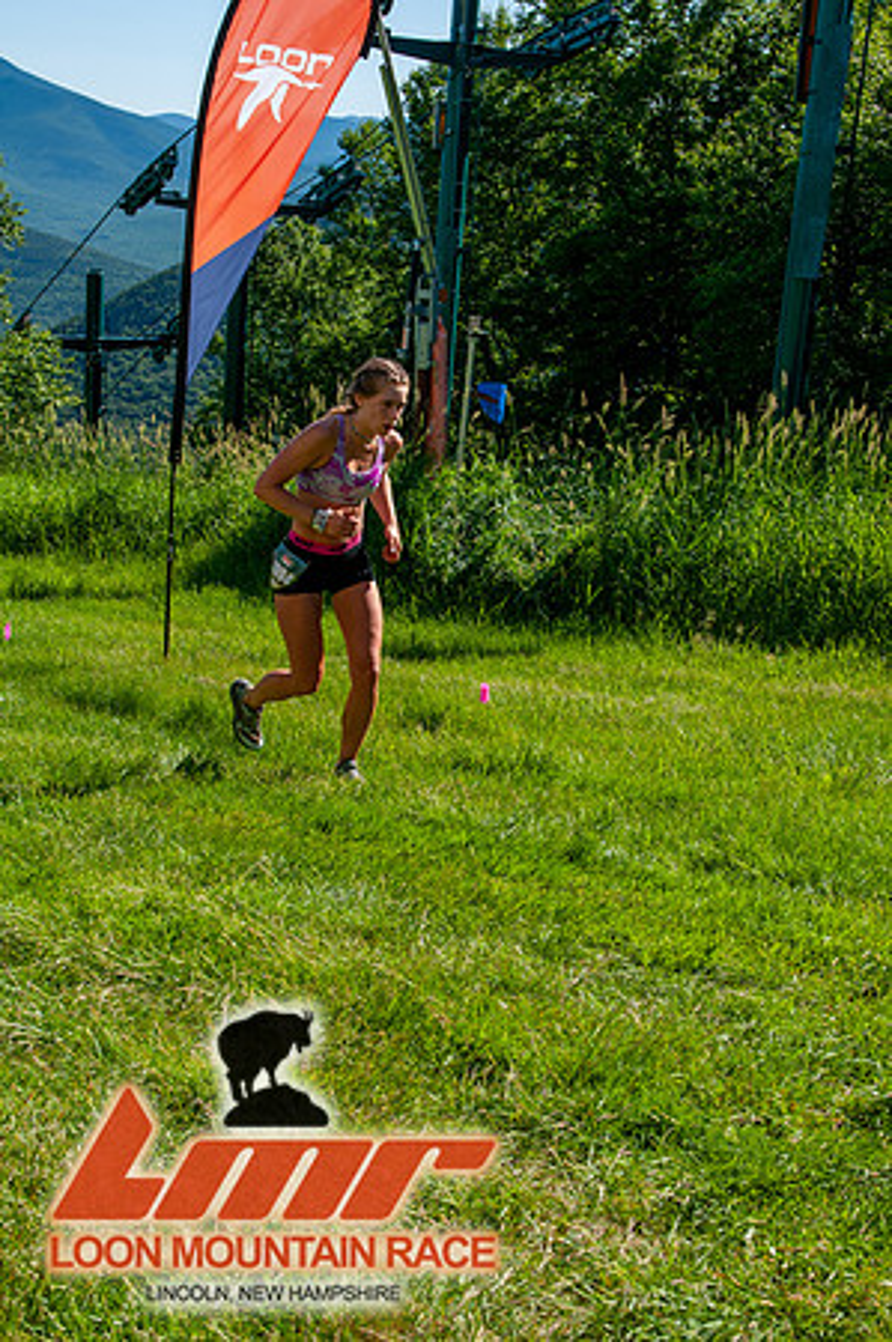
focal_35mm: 51
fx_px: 1900
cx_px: 446
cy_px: 671
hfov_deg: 26.4
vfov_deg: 38.9
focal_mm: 34
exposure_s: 1/250
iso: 200
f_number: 8
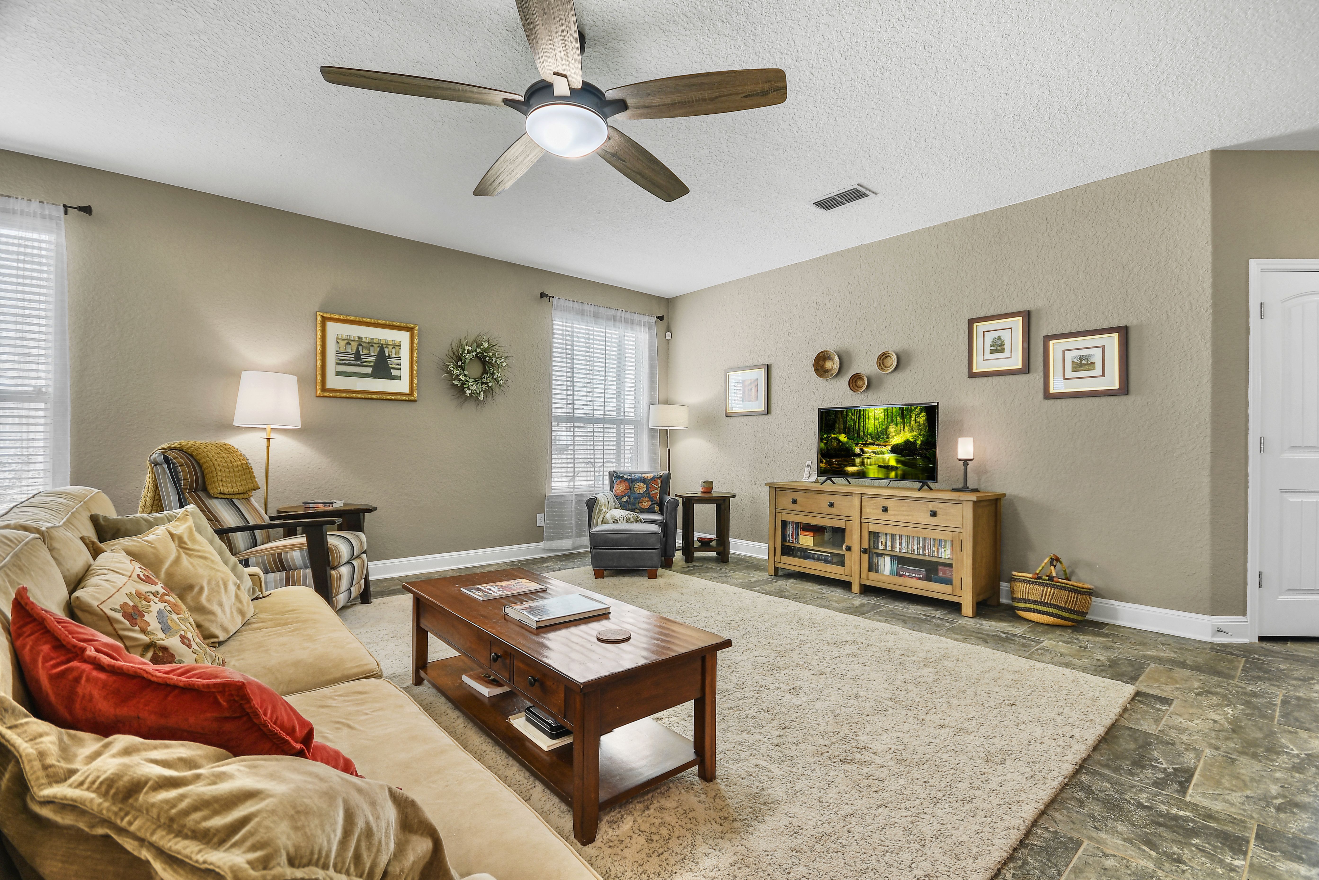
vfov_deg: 77.3
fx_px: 550
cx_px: 660
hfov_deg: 100.4
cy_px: 440
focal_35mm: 15
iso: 125
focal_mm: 10
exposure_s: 1/3
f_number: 5.6
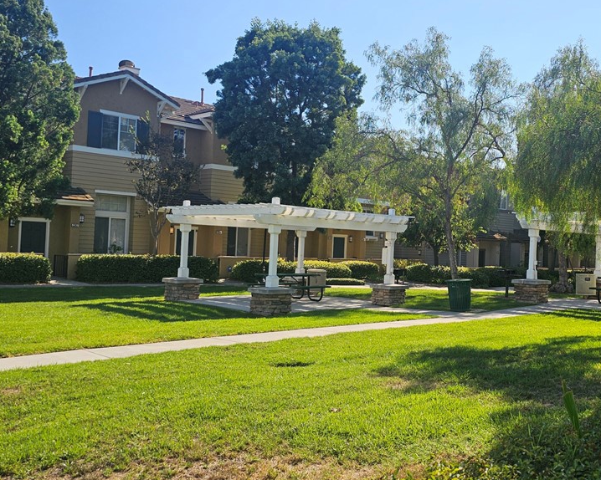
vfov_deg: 45.6
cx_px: 425
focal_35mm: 32
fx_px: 569
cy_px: 197
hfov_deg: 53.9
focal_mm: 6.3
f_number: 1.7
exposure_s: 1/625
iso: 10
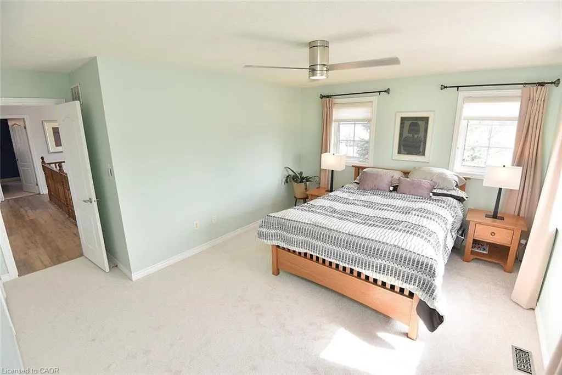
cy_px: 188
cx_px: 281
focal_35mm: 16
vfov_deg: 73.8
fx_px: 250
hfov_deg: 96.7
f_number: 6.3
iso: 500
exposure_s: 1/125
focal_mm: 16
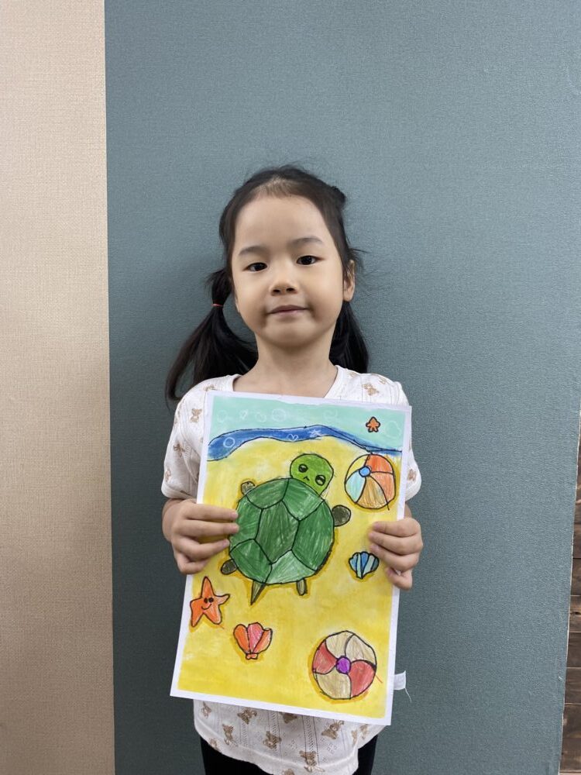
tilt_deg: -4.6
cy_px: 388
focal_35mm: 26
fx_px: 582
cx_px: 290
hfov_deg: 53.1
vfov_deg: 67.3
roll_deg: -2.2
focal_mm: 4.25
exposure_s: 1/100
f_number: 1.8
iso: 125
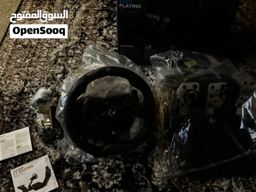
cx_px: 128
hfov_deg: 71.6
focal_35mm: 24
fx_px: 177
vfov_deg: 56.8
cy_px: 96
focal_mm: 6.76
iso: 1600
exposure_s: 1/30
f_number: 1.78
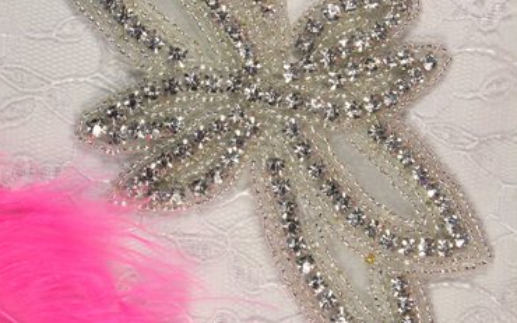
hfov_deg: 24.9
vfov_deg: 15.7
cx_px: 256
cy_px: 103
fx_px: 1169
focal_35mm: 83
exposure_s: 1/250
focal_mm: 10.4
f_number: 5.5
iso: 80
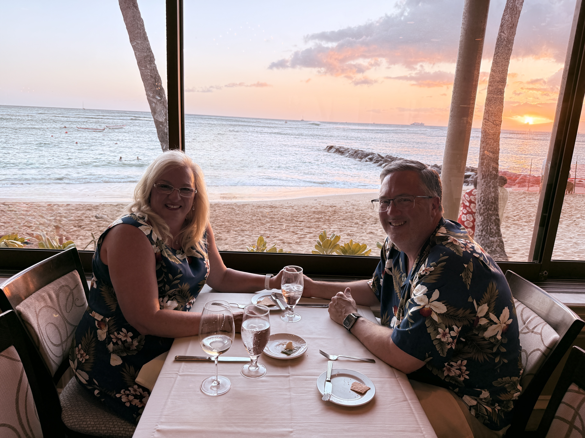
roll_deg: -2.3
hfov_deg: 71.6
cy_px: 219
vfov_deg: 56.8
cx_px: 292
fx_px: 406
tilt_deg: -13.3
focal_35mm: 24
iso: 200
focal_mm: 6.76
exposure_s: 1/195
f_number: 1.78
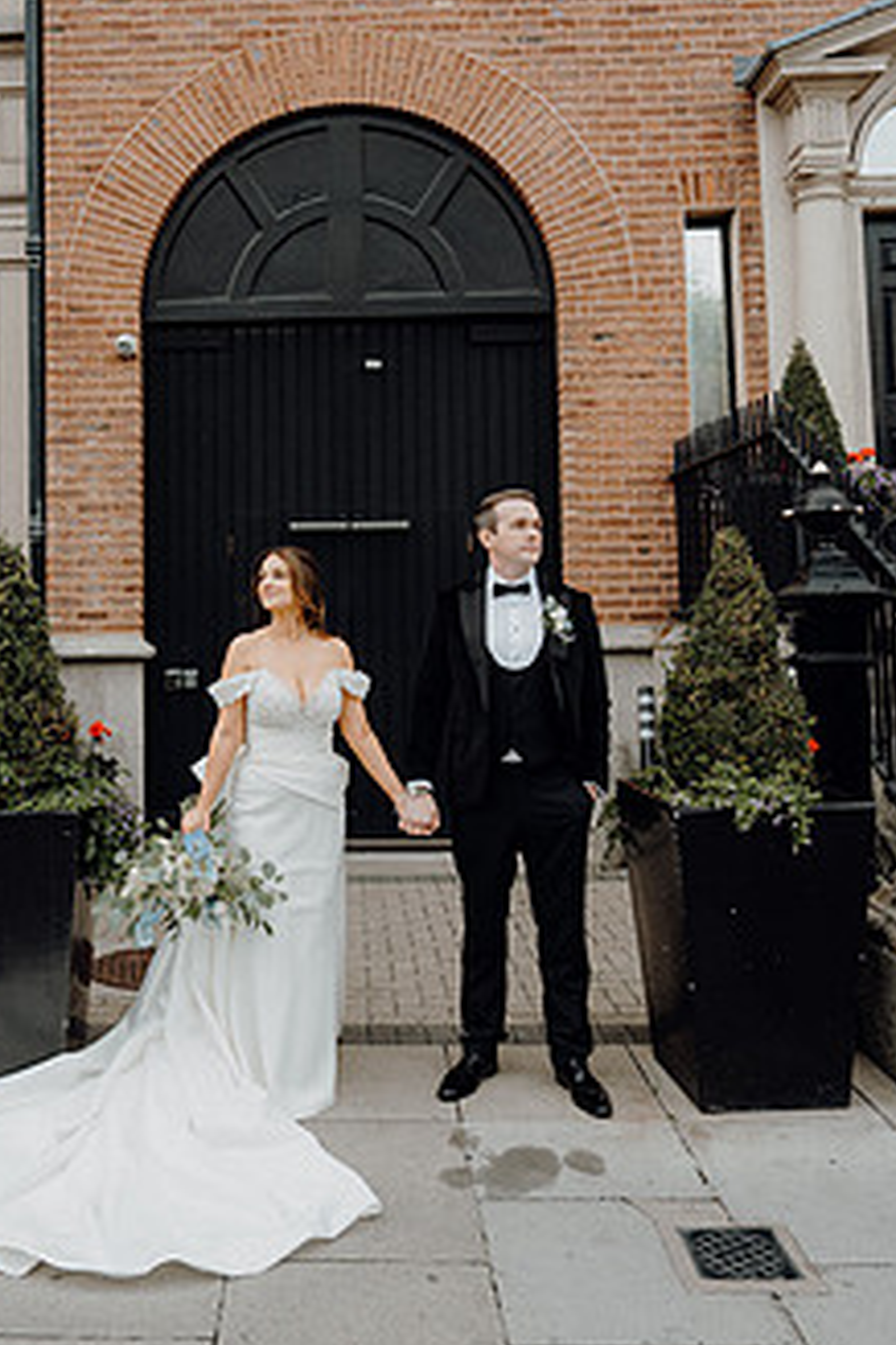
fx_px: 1232
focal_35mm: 33
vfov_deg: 56.9
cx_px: 292
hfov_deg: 39.5
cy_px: 551
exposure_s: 1/250
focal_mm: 24
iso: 200
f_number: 3.5
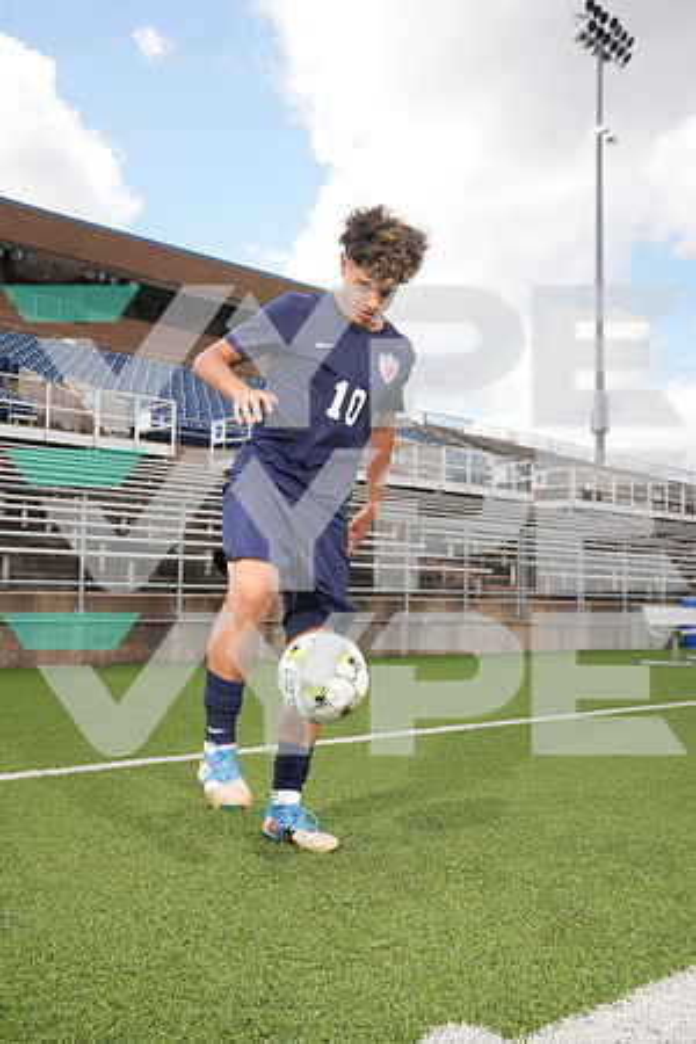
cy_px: 522
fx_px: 1044
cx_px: 348
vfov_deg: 53.1
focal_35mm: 36
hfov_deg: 36.9
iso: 100
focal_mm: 36
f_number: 6.3
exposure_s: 1/200
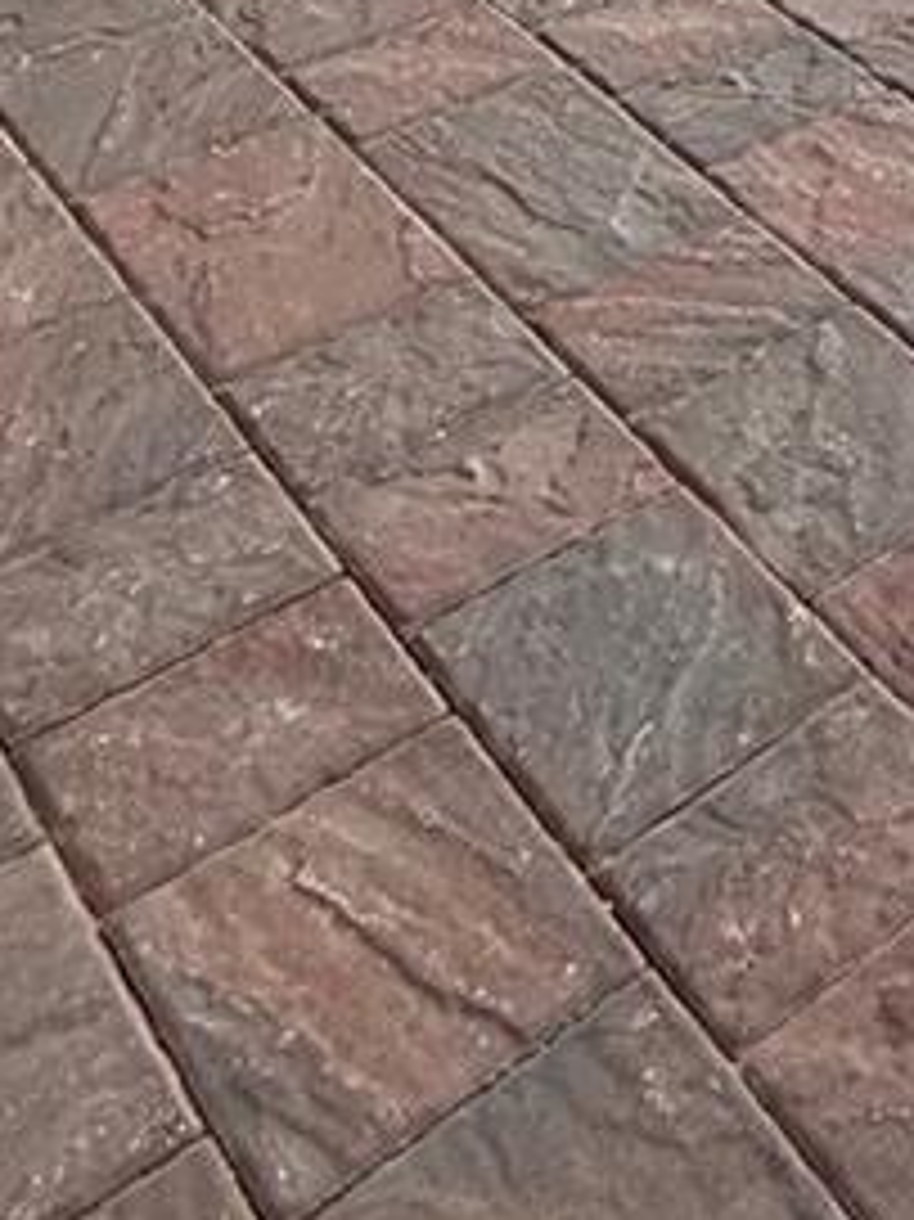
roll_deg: -4.8
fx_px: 2184
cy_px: -599
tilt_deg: -12.7
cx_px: 1081
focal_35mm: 62
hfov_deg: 22.0
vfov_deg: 24.5
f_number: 2.2
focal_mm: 2.22
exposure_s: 1/99
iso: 100
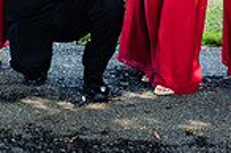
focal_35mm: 139
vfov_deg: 9.5
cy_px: -99
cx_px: 63
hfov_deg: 14.7
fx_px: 891
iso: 100
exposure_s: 1/200
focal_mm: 35
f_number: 2
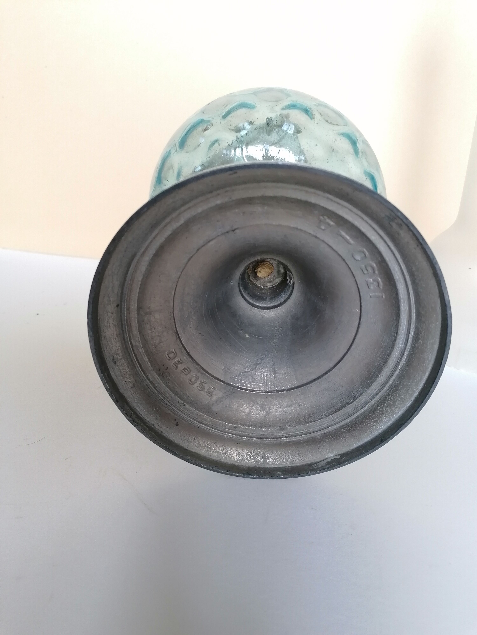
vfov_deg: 65.3
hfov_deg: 51.4
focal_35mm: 27
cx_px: 238
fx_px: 496
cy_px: 318
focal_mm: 4.75
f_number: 1.8
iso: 160
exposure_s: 1/50
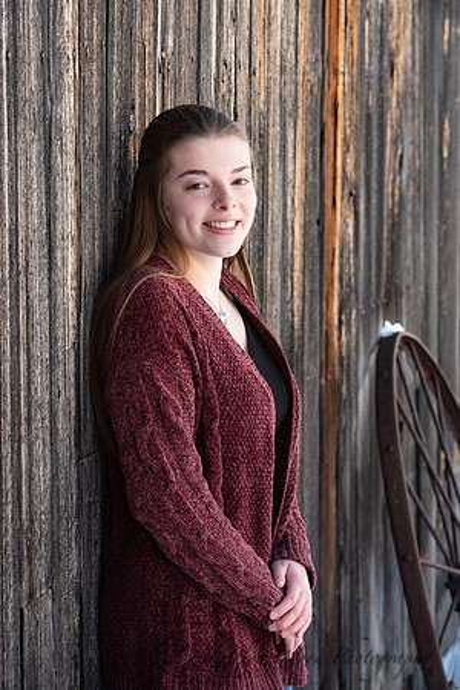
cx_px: 230
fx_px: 2108
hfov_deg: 12.5
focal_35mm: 110
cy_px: 345
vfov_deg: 18.6
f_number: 8
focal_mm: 110
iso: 400
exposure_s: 1/200
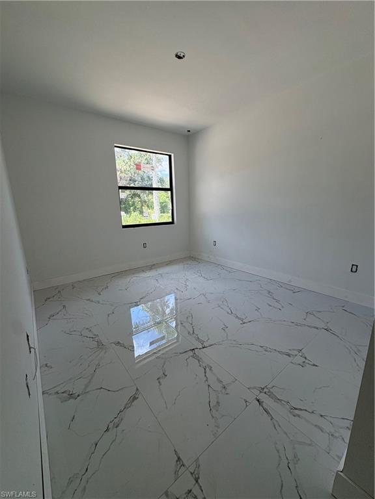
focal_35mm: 14
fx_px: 202
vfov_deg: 102.1
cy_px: 250
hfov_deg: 85.7
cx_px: 188
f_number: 2.2
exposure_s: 1/212
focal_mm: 2.22
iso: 64
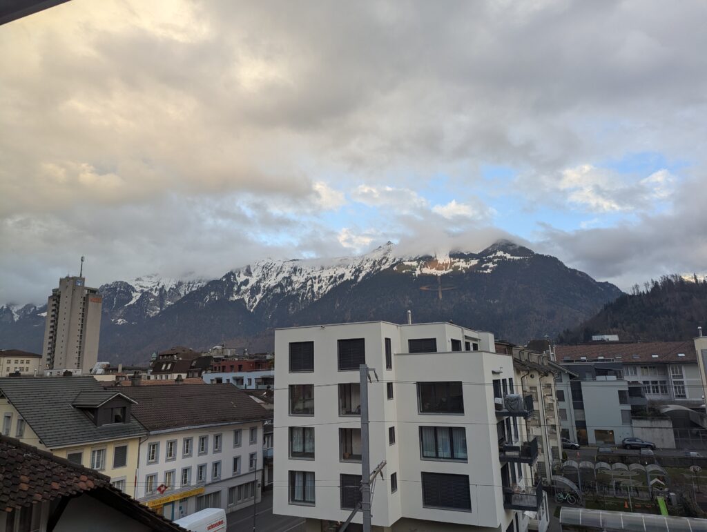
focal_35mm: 24
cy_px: 266
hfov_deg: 71.5
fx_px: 491
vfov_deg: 56.9
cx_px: 354
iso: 45
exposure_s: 1/200
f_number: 1.85
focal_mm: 6.81
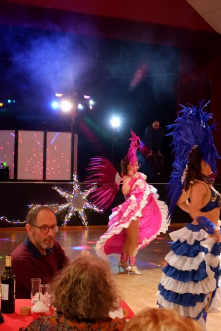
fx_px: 626
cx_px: 110
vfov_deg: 29.7
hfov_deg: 20.0
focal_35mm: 68
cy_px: 166
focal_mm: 45
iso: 6400
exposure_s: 1/75
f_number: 5.6
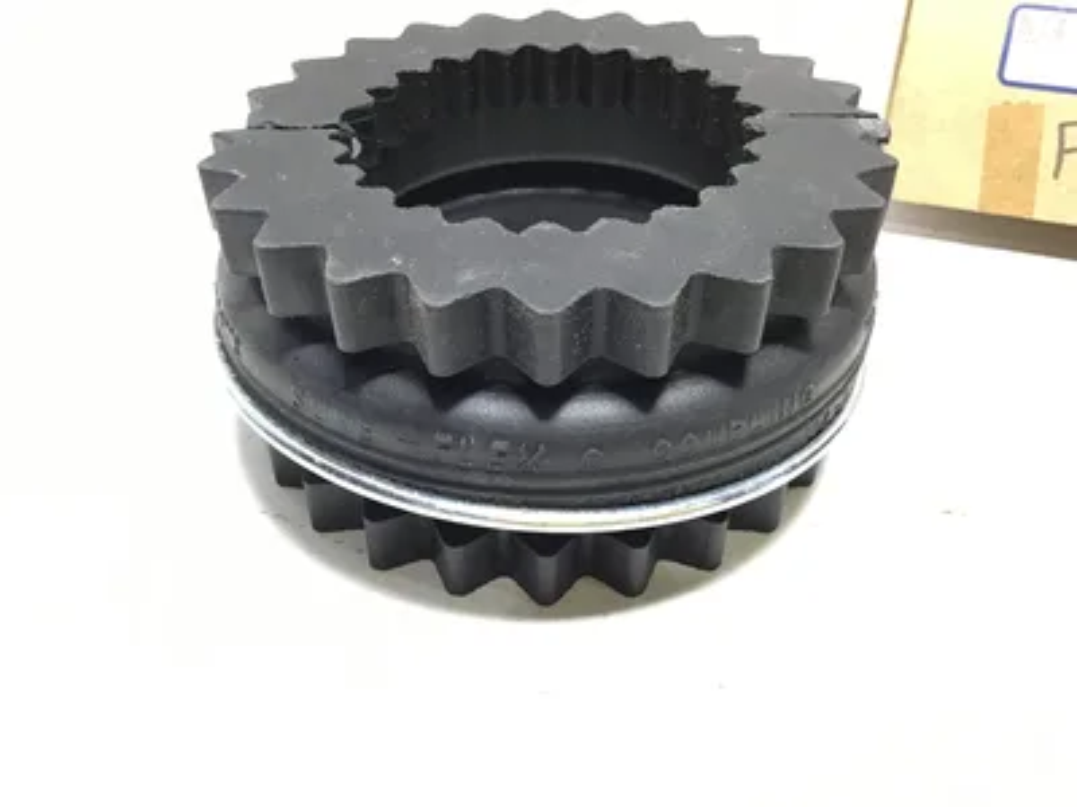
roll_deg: +1.0
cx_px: 538
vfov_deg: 45.4
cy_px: 404
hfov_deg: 58.4
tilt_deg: -39.8
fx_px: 964
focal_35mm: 31
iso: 25
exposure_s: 1/30
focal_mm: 3.3
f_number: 2.4
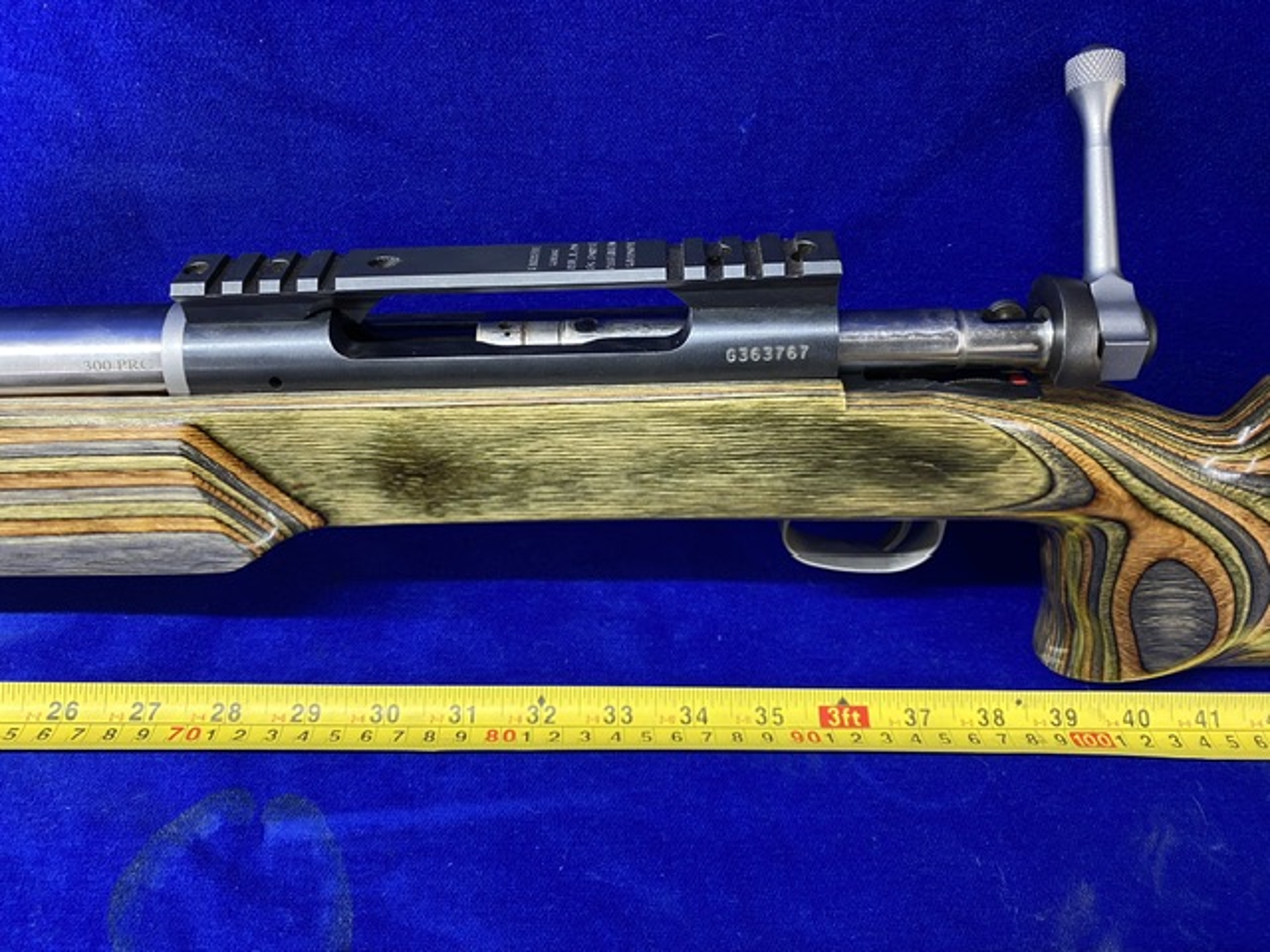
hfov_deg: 67.3
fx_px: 954
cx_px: 635
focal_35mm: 26
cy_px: 476
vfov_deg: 53.1
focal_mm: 4.25
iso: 160
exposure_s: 1/60
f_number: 1.8
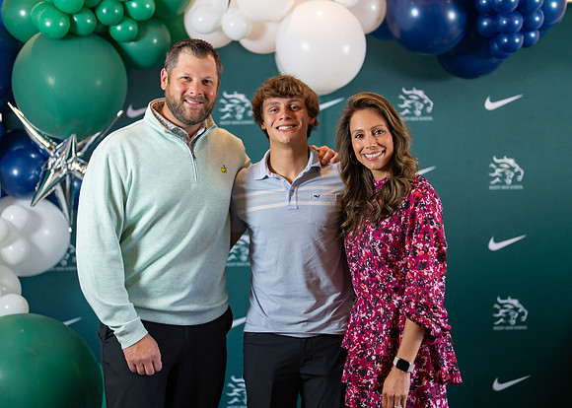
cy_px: 199
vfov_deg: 25.9
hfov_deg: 35.8
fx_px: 886
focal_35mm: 55
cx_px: 280
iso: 500
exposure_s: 1/400
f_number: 1.2
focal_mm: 50
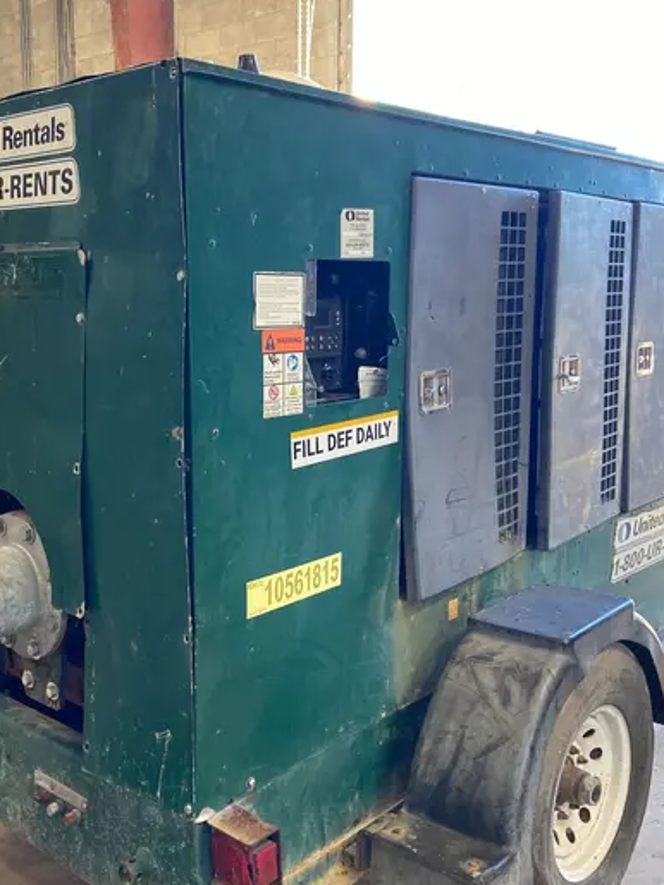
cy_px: 446
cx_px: 279
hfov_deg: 38.5
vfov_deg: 50.1
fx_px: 947
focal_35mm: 37
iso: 125
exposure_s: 1/118
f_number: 1.8
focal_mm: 4.25
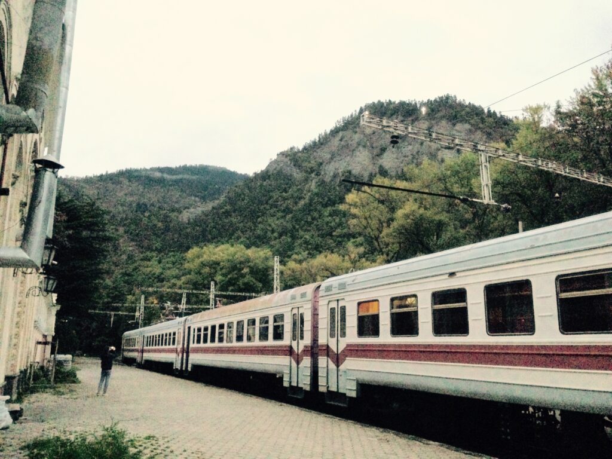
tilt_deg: +14.8
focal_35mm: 33
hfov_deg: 55.4
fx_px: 583
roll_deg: +0.0
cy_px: 230
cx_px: 306
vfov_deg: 42.9
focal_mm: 4.12
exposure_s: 1/15
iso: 800
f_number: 2.4
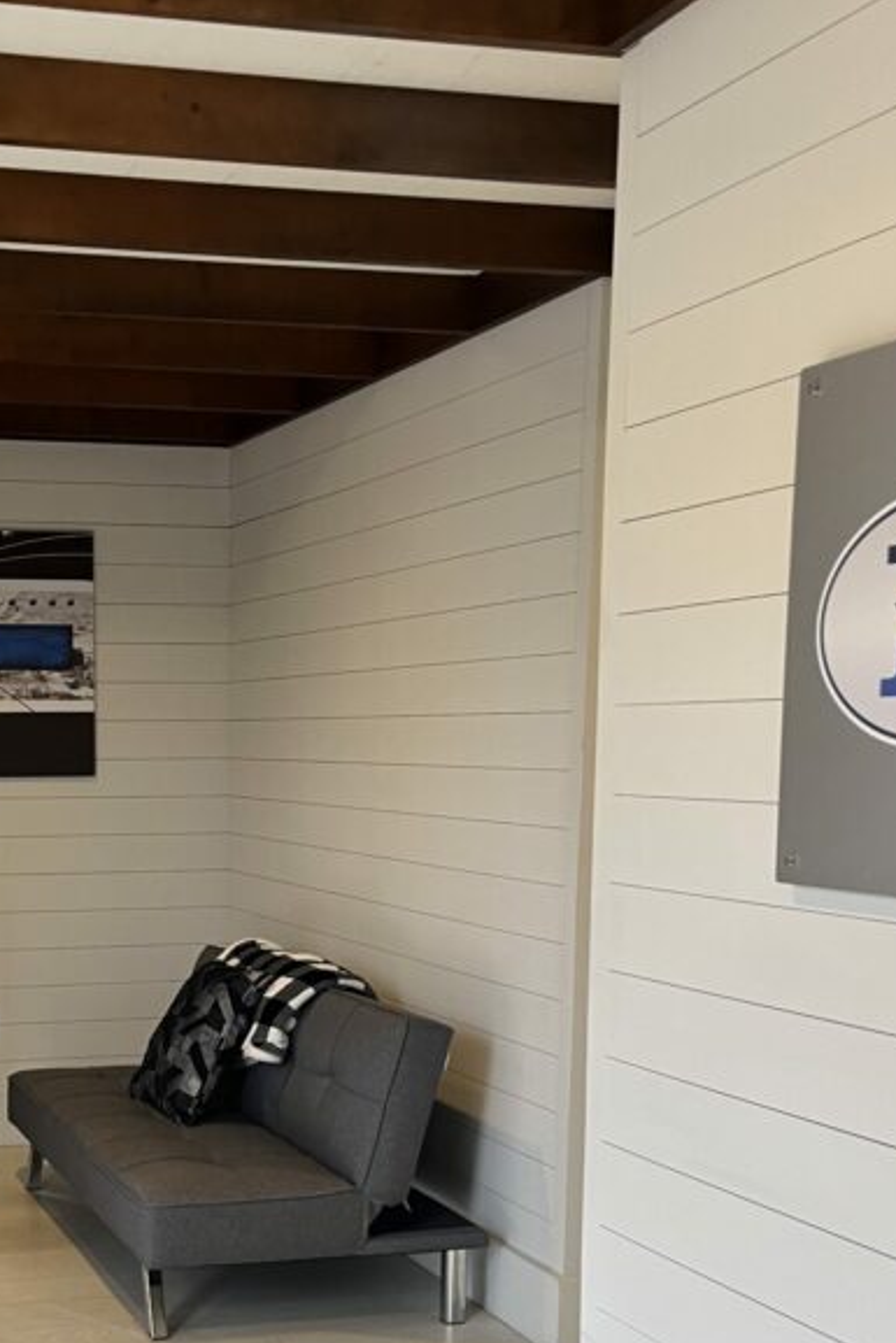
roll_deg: +0.4
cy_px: 959
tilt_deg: -8.0
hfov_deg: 27.0
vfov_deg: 40.3
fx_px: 1791
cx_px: 74
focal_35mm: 48
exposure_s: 1/60
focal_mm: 5.1
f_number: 1.6
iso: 125
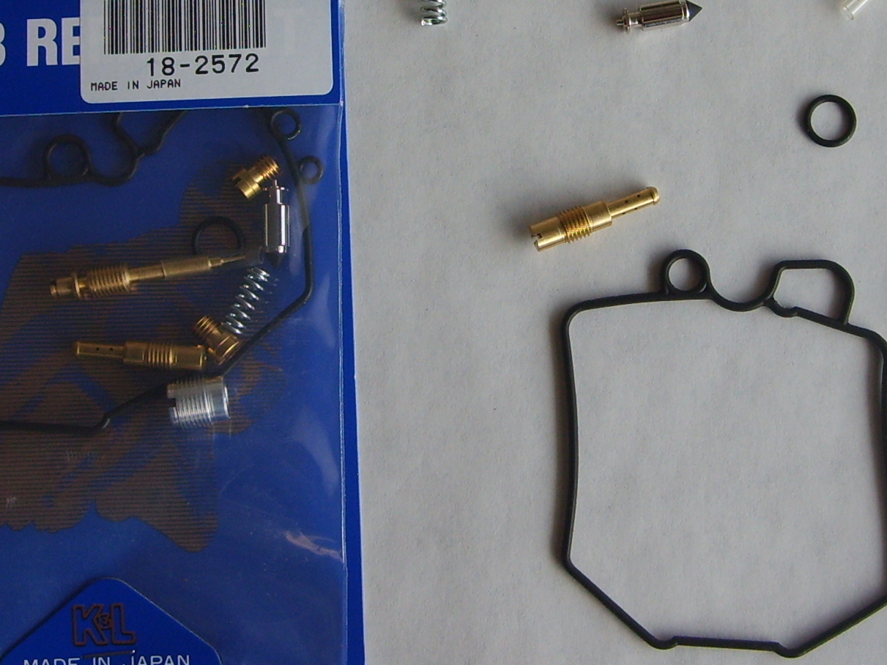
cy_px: 152
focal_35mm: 74
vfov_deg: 19.7
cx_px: 467
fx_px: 1896
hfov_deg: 26.3
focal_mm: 5.8
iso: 50
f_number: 2.8
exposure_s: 1/90
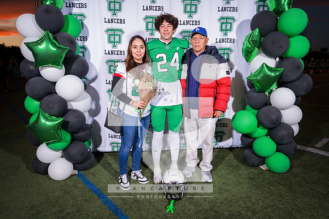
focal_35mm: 24
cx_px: 164
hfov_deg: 73.7
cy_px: 110
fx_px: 219
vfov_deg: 53.2
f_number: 4.5
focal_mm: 24
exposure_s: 1/160
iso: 250
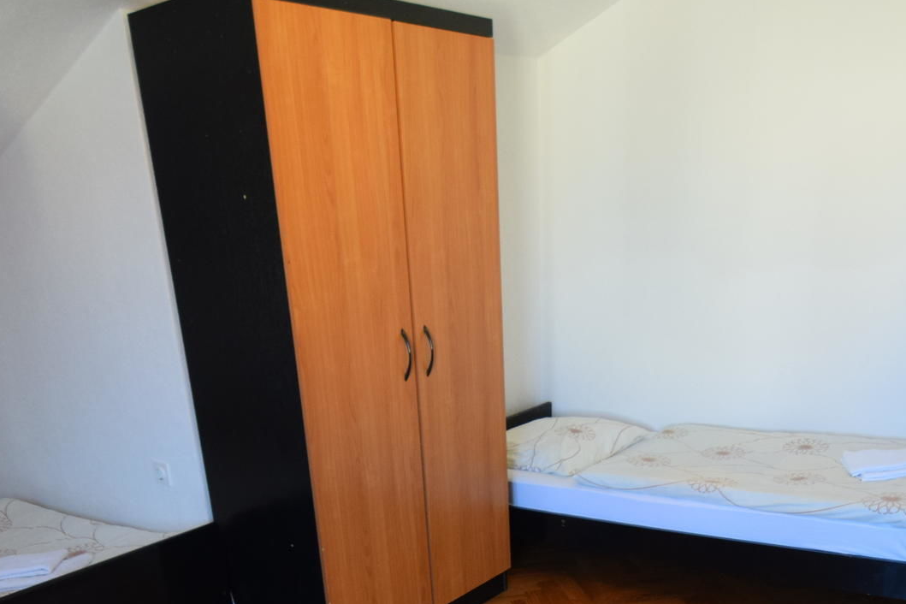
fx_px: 856
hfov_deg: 55.7
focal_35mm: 34
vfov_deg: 35.6
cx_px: 417
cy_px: 587
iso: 800
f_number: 3.5
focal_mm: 10
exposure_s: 1/60
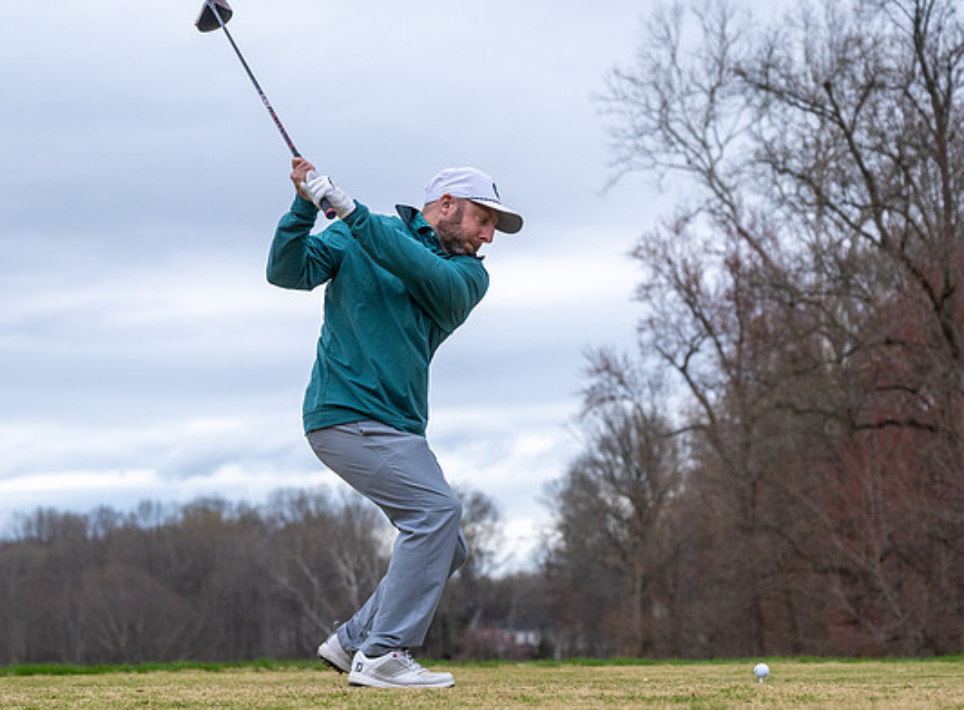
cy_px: 528
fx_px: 2712
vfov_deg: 14.9
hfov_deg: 20.2
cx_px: 503
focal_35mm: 98
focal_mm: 45
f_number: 2.8
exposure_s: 1/3200
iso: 220
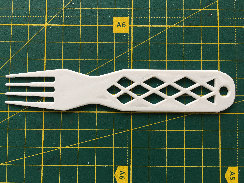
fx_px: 204
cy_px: 92
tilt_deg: -86.9
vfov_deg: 48.2
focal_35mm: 29
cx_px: 122
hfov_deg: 61.7
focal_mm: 4.15
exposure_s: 1/33
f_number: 2.2
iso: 50
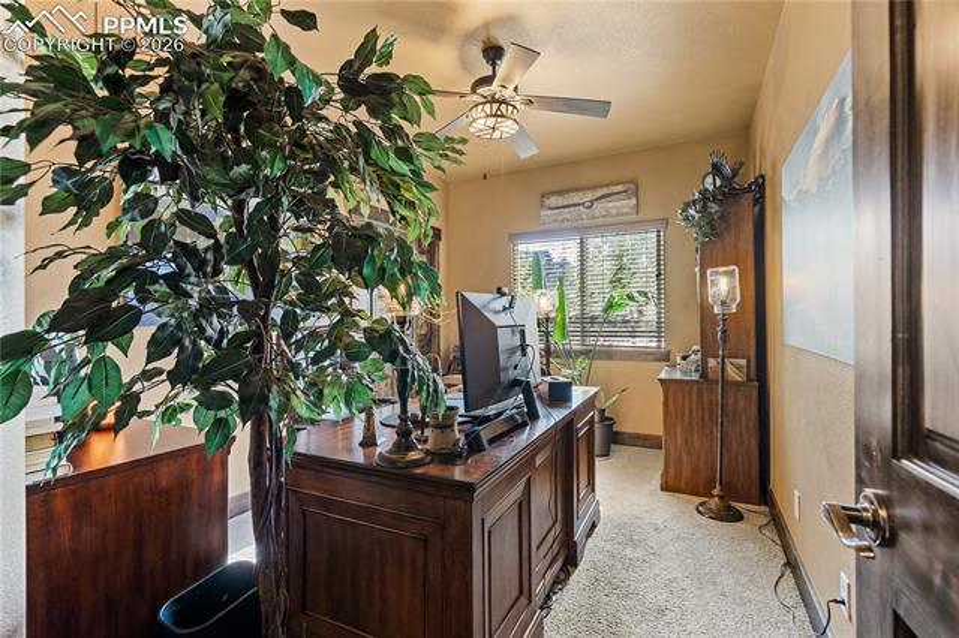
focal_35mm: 16
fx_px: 426
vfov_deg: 73.7
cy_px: 319
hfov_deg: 96.8
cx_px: 480
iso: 320
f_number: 6.3
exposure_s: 1/2
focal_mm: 16
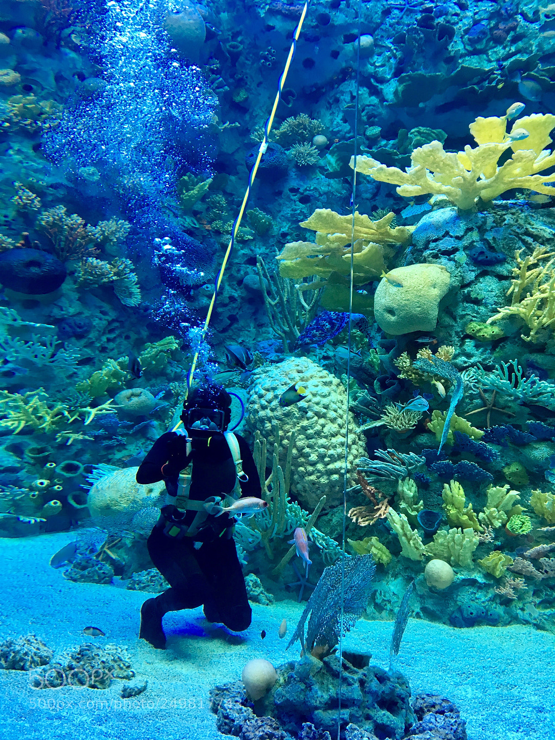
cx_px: 278
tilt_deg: -1.6
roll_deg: -0.4
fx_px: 620
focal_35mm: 29
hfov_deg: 48.2
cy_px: 370
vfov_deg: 61.7
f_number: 2.2
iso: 32
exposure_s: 1/30
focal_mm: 4.15
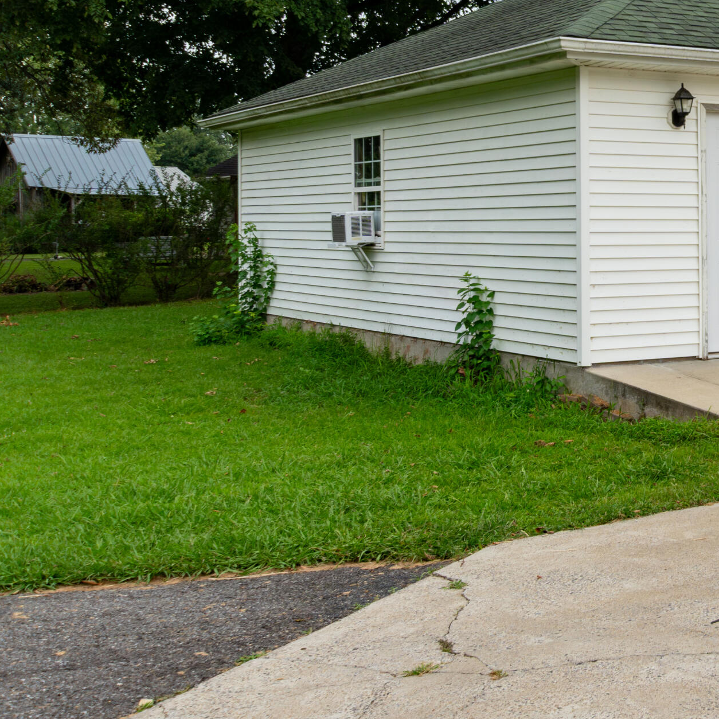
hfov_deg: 25.8
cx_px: 809
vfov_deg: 27.9
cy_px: 214
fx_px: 1433
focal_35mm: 61
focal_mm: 20
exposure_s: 1/50
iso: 500
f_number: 8
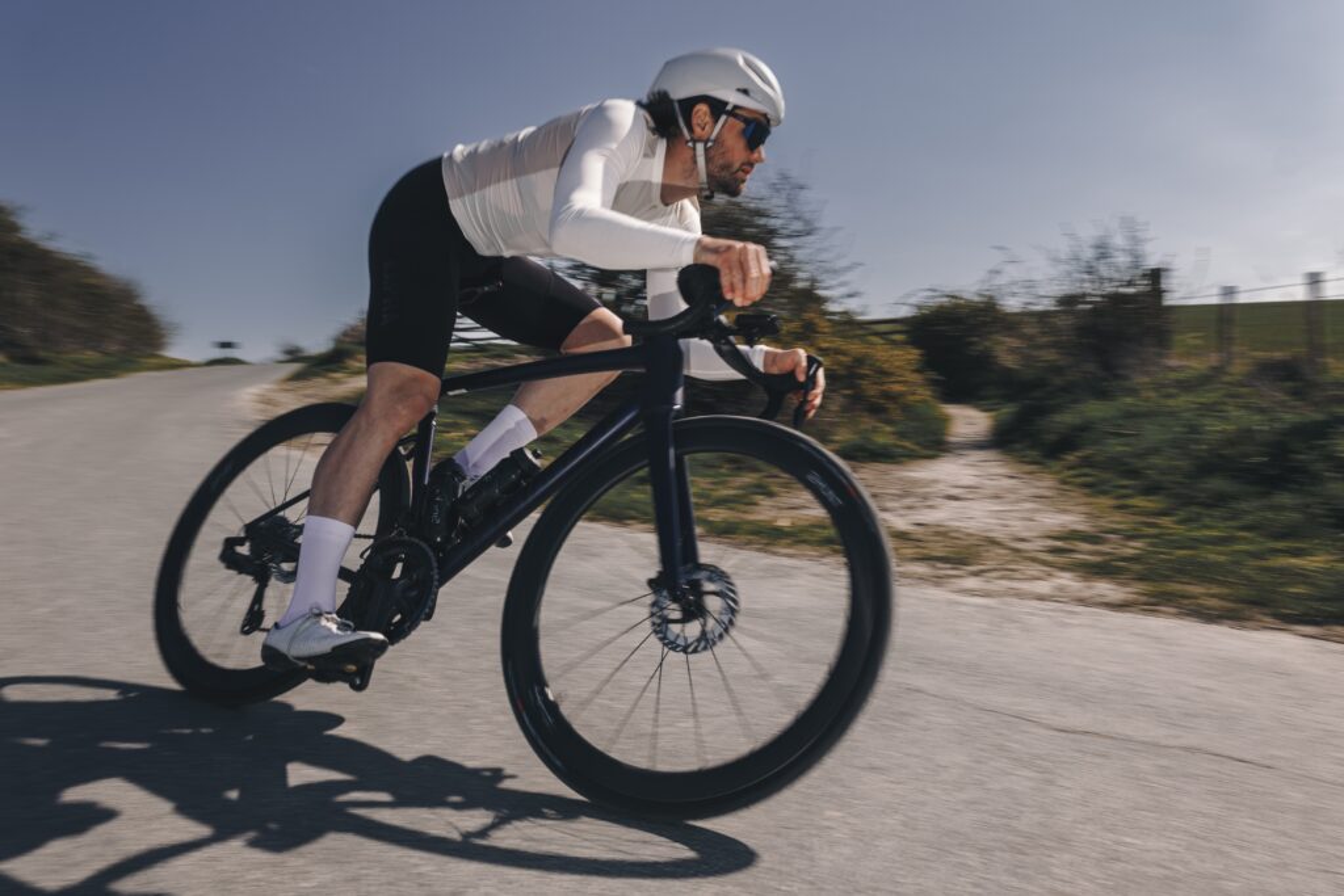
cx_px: 672
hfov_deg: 69.4
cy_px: 448
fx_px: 971
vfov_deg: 49.6
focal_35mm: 26
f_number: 7.1
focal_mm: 26
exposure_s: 1/250
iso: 50
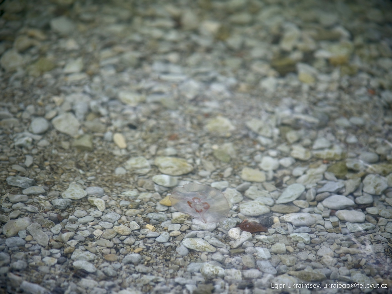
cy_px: 147
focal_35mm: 158
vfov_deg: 9.4
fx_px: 1789
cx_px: 196
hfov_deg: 12.5
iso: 200
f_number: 2.8
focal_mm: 200
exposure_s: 1/680
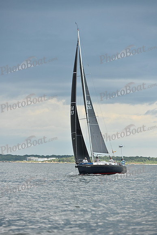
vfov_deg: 12.8
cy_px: 118
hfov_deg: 8.6
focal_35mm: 160
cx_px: 78
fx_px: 1046
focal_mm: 160
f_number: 4.5
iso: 250
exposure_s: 1/640
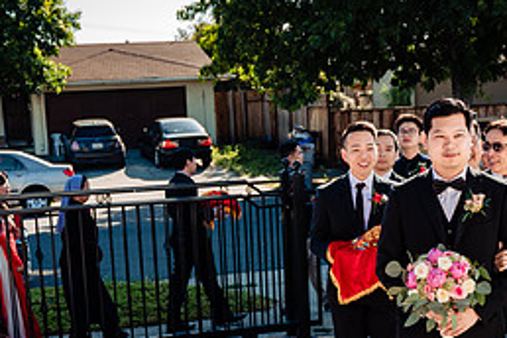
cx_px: 293
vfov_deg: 21.3
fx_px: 887
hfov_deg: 31.8
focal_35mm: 63
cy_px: 276
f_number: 3.5
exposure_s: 1/400
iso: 100
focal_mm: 28
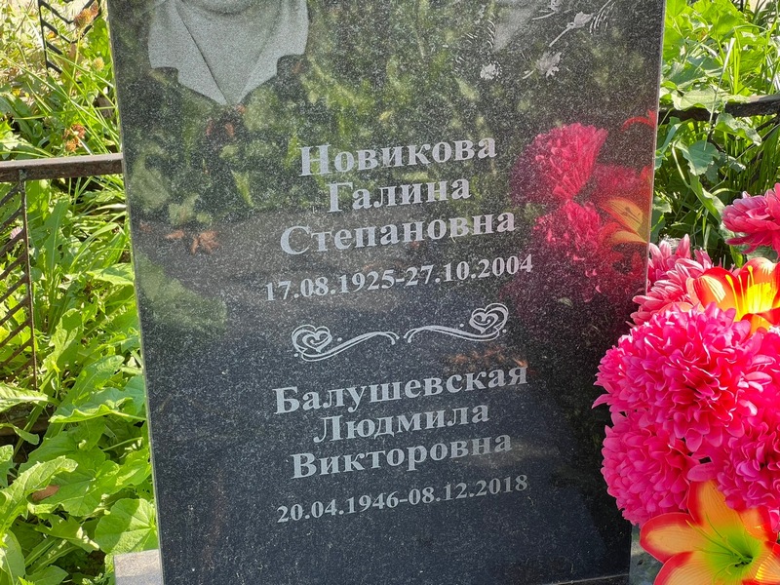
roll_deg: +0.8
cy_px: 292
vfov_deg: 19.1
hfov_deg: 25.3
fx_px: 1735
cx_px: 390
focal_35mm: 77
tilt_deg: -26.8
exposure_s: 1/99
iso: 50
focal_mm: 9
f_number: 2.8
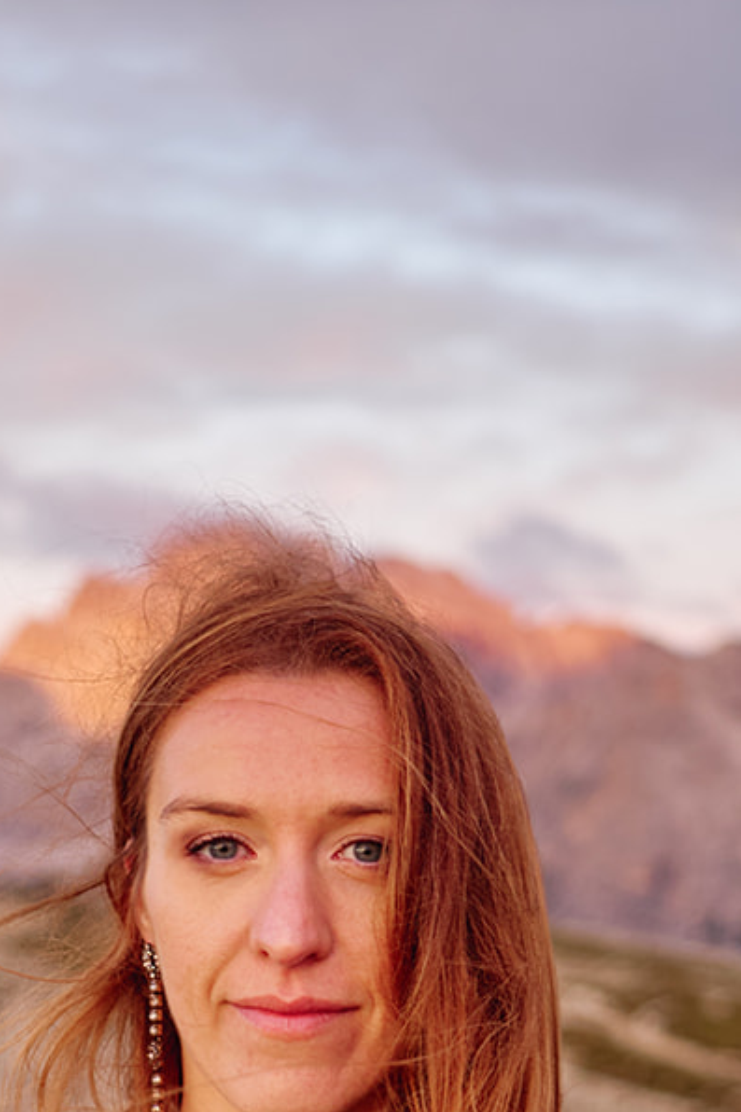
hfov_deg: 14.5
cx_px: 268
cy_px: 1446
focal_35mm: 94
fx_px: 2904
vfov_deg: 19.9
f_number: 1.4
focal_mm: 23
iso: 125
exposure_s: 1/150
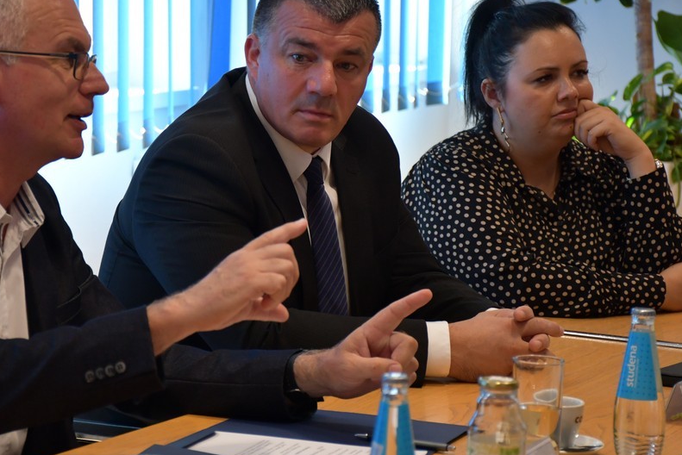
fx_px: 2748
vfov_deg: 9.5
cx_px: 262
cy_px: 203
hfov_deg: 14.1
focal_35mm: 145
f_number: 5
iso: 1250
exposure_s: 1/250
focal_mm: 75
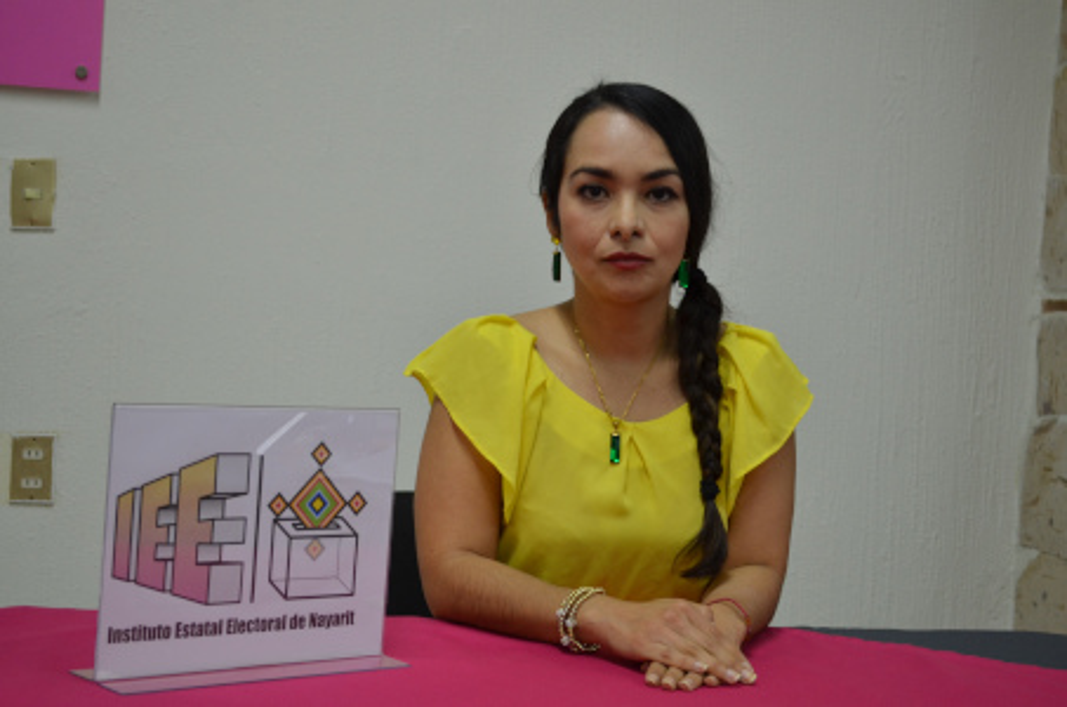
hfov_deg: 33.5
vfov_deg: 22.5
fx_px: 1775
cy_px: 354
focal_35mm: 60
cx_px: 534
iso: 560
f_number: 5.3
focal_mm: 40
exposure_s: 1/60
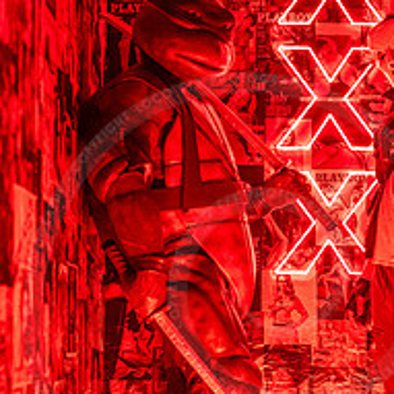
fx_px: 1288
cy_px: 324
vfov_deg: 17.2
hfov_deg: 17.3
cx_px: 301
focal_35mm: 100
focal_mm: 50
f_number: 1.8
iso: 1250
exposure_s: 1/250
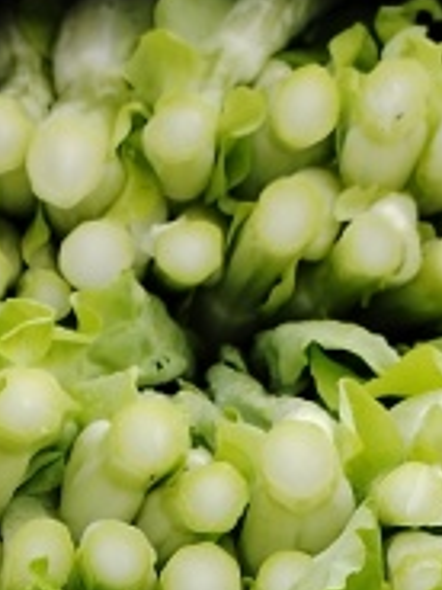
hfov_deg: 9.8
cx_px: 70
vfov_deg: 12.6
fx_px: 2571
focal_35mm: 151
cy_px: 822
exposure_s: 1/248
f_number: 1.8
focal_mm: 4.26
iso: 100
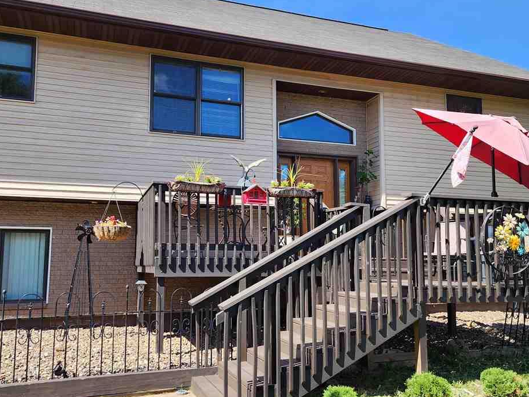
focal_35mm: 32
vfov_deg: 44.1
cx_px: 264
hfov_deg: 56.8
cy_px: 209
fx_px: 489
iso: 12
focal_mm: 6.4
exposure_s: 1/350
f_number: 1.8
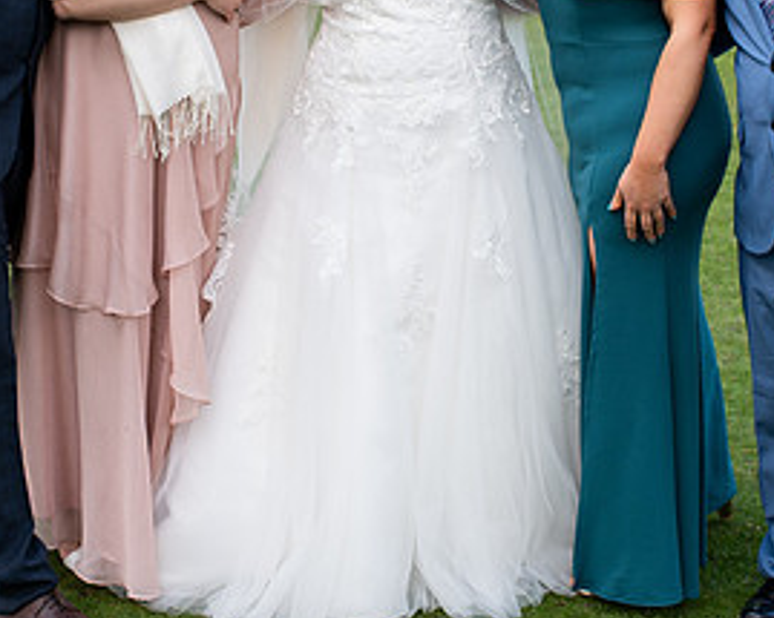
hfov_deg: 20.0
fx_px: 2198
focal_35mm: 96
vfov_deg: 15.9
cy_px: 99
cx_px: 413
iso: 100
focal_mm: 35
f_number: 2.8
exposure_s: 1/320
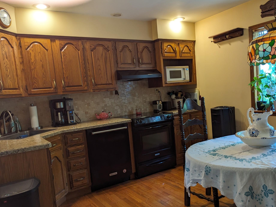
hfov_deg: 59.9
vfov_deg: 46.7
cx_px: 151
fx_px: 239
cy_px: 113
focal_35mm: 30
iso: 247
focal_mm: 4.38
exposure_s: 1/120
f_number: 1.73
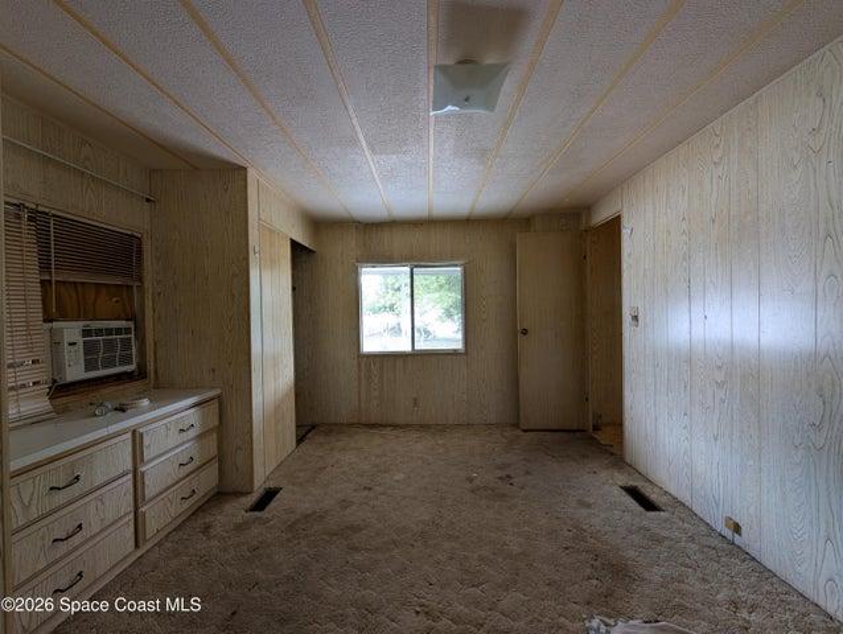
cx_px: 422
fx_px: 293
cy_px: 317
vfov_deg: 94.6
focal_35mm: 12
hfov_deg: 110.5
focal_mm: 2.02
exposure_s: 1/39
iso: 62
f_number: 1.7
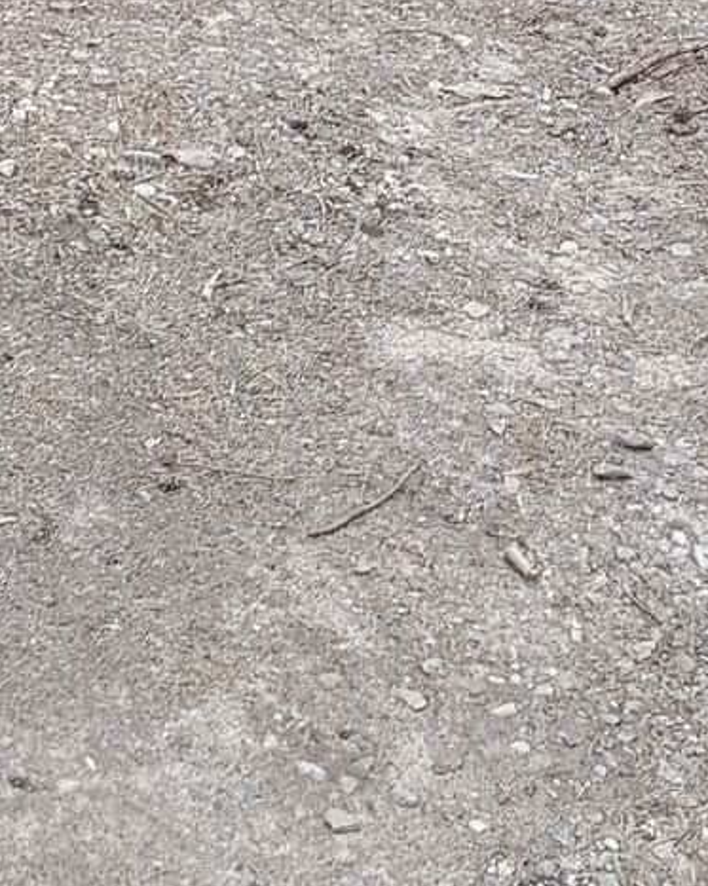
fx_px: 2281
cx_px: -290
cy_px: -586
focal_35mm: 87
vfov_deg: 18.4
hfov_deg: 16.4
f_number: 1.7
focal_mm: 4.2
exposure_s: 1/100
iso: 50
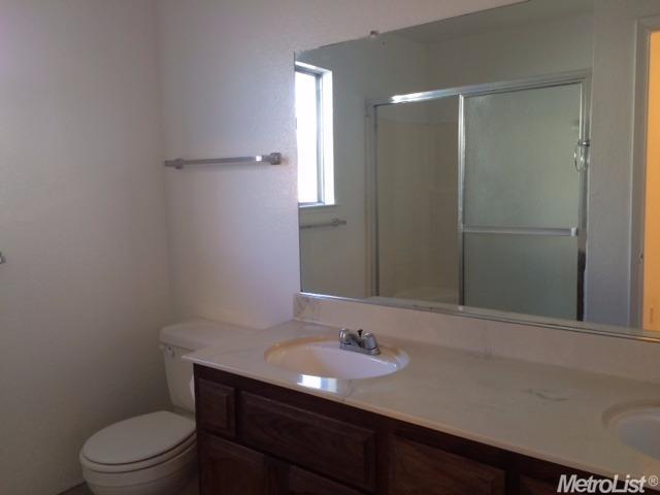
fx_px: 553
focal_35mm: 29
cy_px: 248
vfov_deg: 48.2
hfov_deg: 61.7
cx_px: 330
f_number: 2.2
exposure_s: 1/30
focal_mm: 4.15
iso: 80
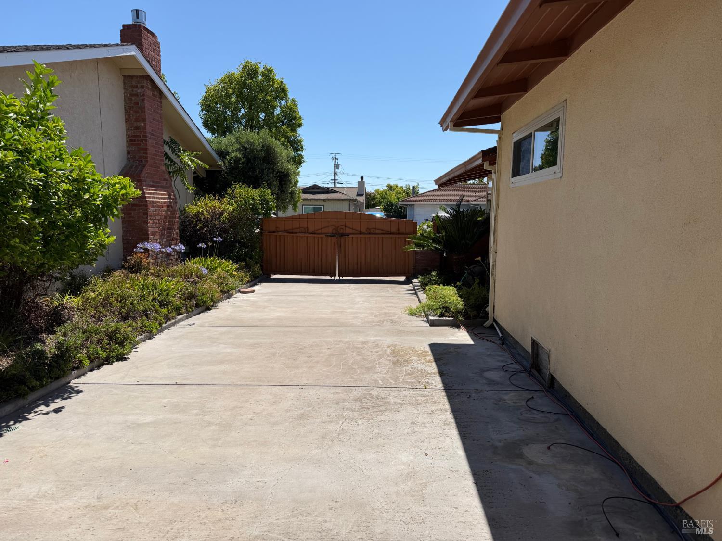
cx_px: 361
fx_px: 501
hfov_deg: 71.6
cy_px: 270
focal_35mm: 24
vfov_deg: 56.8
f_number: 1.78
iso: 80
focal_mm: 6.76
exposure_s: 1/4673
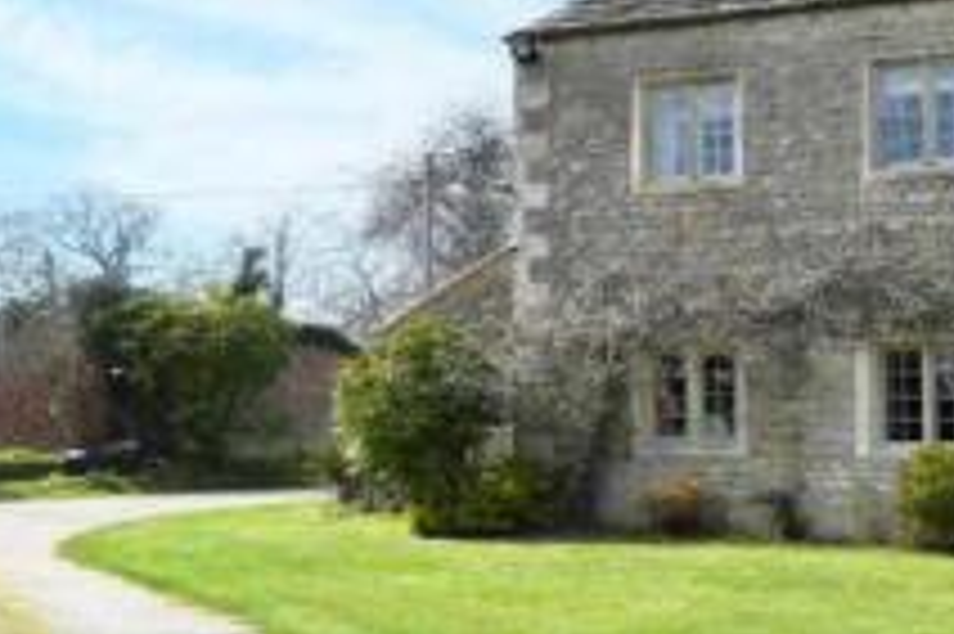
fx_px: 1801
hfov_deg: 27.4
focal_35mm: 68
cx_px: 1019
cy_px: 402
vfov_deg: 19.9
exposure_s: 1/1600
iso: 400
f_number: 6.3
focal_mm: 22
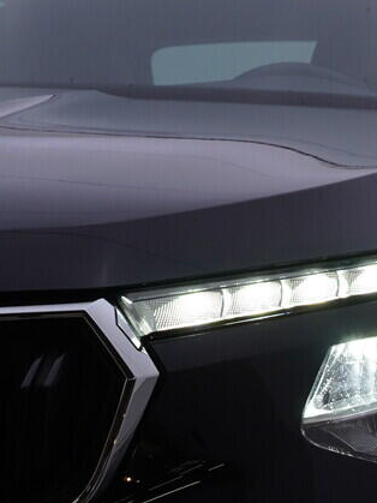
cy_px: 450
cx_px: 712
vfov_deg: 16.3
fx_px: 1729
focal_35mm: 119
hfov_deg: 11.4
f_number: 5
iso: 125
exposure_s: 1/125
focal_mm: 24
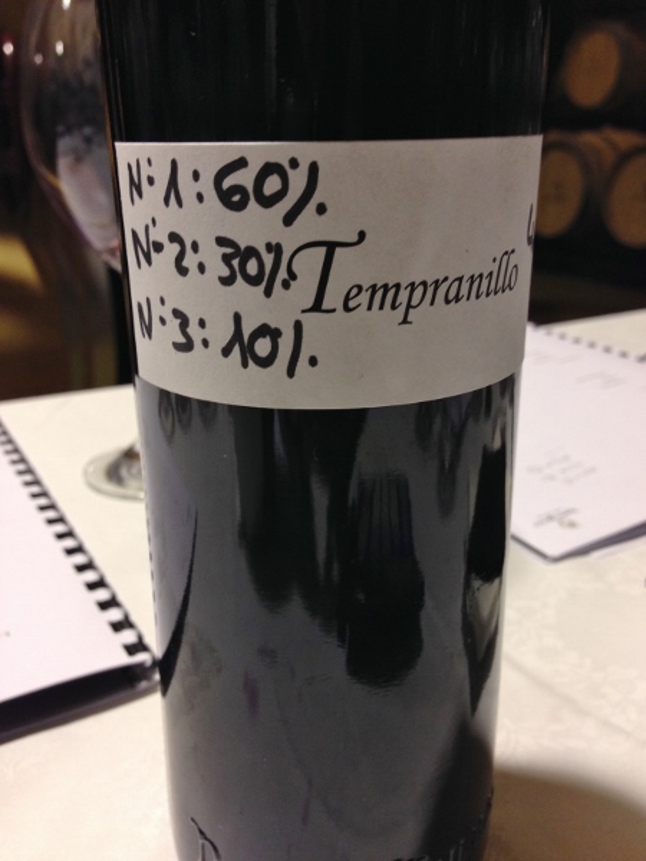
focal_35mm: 33
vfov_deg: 55.4
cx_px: 323
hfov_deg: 42.9
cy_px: 430
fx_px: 821
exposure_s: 1/20
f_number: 2.4
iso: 100
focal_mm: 4.12
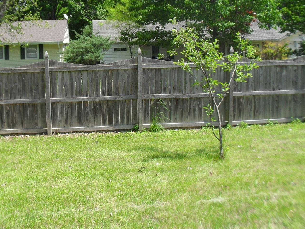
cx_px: 140
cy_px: 95
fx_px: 388
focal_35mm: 44
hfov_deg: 42.9
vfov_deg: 32.8
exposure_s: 1/125
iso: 100
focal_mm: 6.3
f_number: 8.4
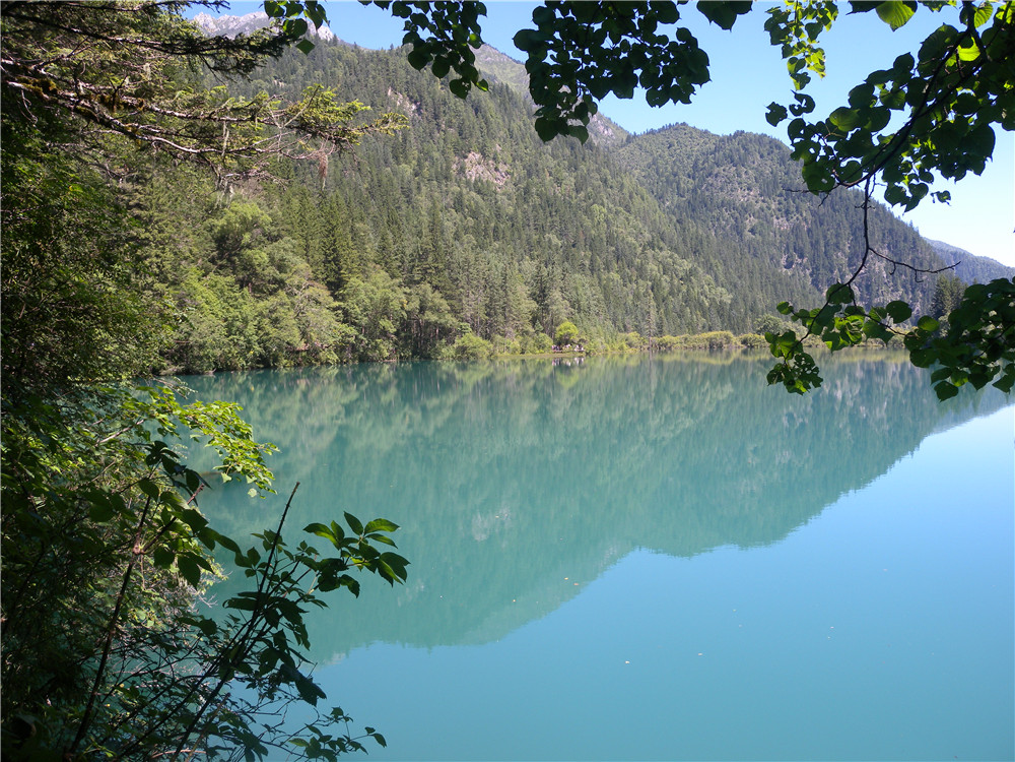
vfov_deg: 49.7
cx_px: 508
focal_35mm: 28
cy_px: 381
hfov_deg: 63.4
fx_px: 821
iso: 64
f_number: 4.1
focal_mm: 6
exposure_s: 1/167
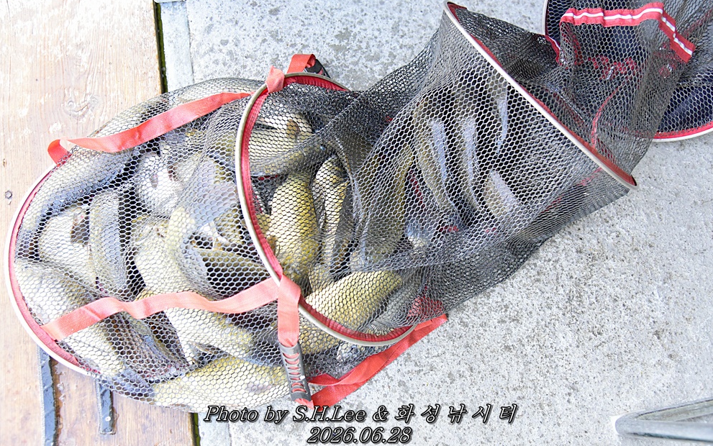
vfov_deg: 35.3
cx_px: 359
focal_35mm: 36
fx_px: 700
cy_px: 209
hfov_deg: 54.0
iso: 3200
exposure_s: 1/400
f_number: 4
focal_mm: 35
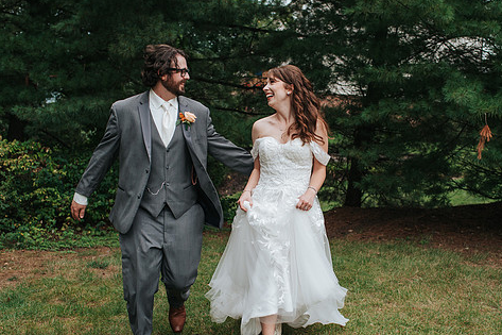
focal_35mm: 52
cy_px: 210
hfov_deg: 38.2
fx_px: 725
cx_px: 268
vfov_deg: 25.9
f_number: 3.2
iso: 320
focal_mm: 35
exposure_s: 1/1000
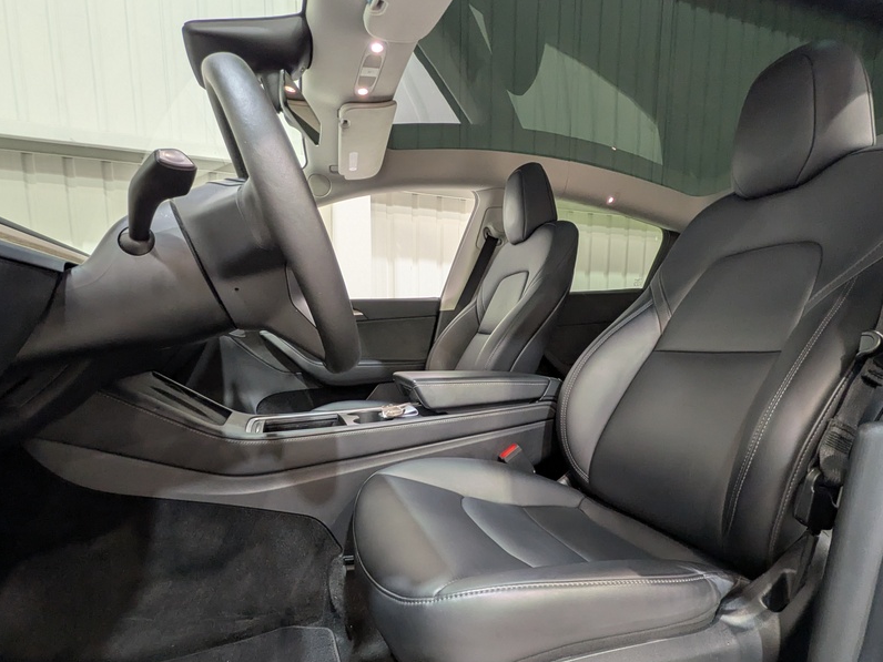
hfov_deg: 87.8
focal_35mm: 18
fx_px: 459
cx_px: 439
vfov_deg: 70.6
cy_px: 406
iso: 67
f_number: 2.2
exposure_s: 1/24
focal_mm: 1.83
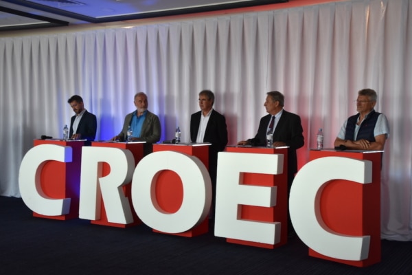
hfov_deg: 41.1
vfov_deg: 28.1
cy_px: 138
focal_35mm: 48
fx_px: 549
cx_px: 206
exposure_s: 1/125
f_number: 4
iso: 800
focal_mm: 32
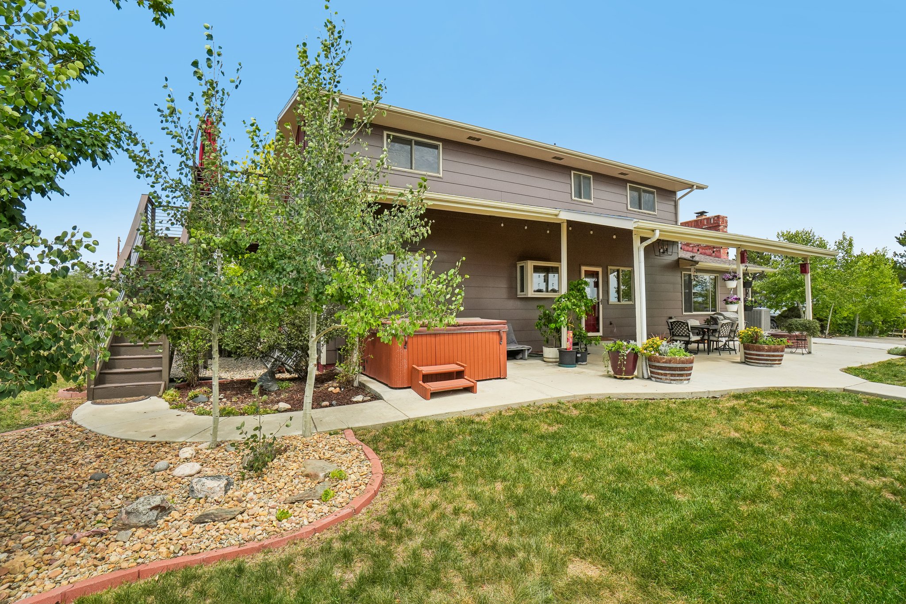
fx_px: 377
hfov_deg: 100.4
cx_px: 453
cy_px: 302
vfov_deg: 77.3
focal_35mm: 15
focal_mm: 10
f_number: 8
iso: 320
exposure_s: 1/1000
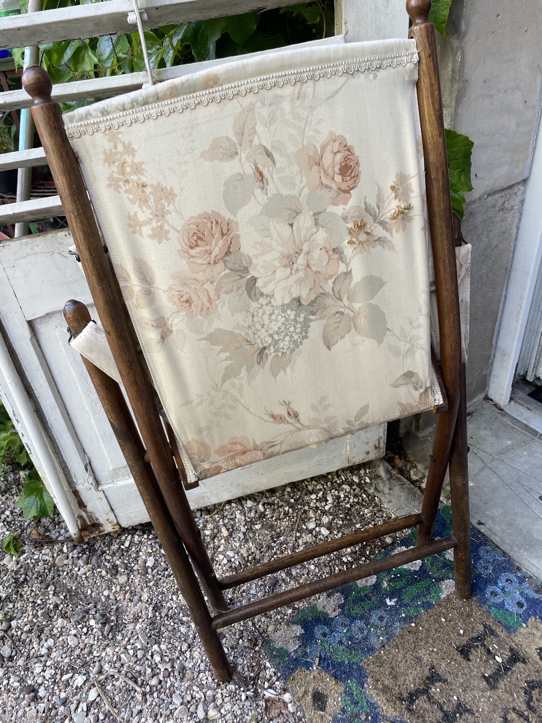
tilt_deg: -35.6
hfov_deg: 53.1
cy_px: 362
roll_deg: +7.3
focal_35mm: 26
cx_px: 271
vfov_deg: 67.3
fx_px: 543
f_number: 1.6
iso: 50
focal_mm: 4.2
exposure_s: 1/121
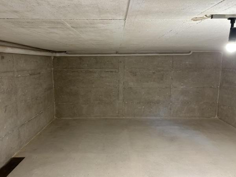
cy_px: 88
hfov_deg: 67.3
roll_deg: +0.0
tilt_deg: -8.8
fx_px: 177
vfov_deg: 53.1
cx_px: 118
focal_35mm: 26
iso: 125
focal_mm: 5.7
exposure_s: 1/50
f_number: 1.5
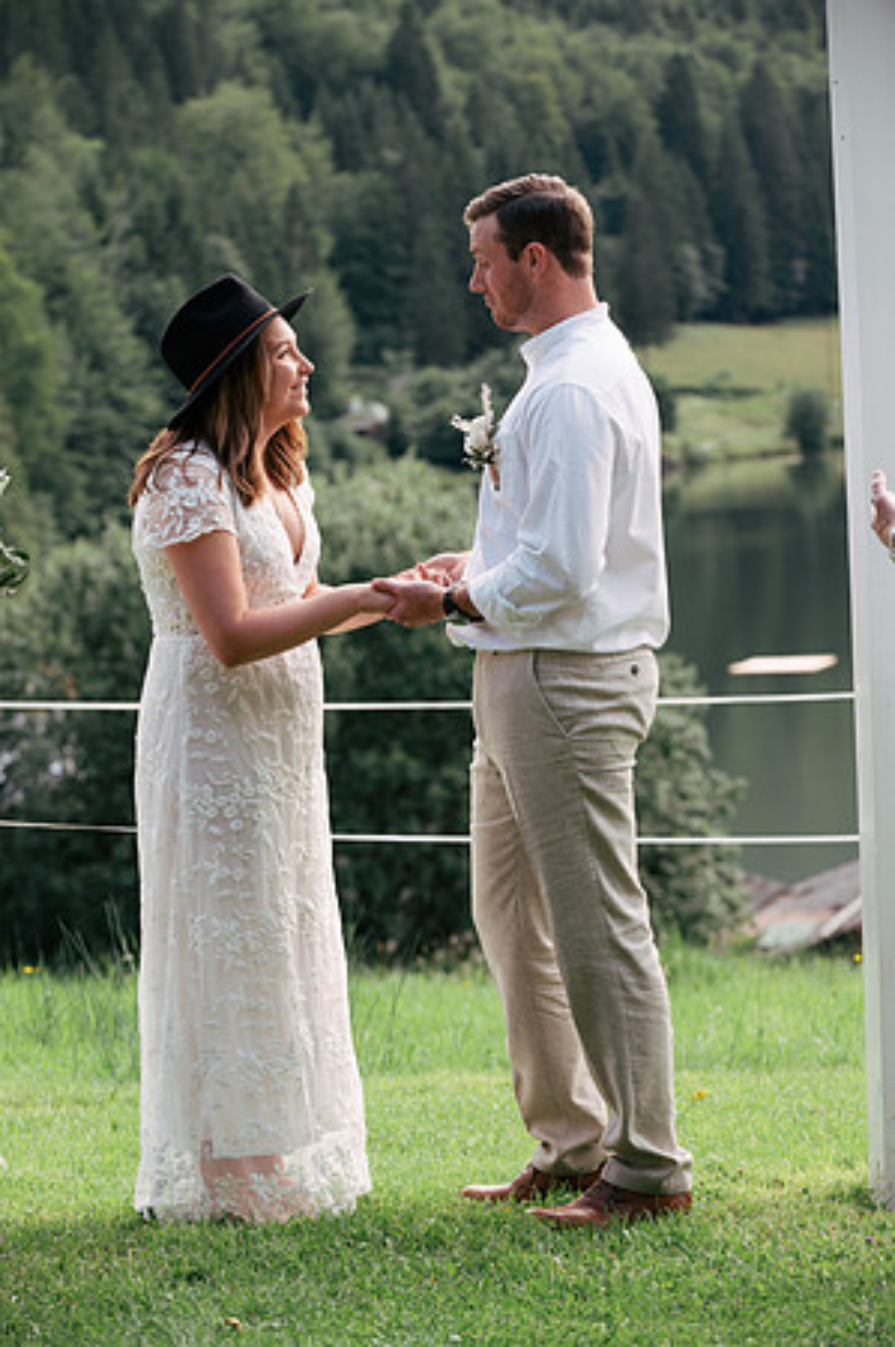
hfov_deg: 10.9
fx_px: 4672
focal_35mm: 125
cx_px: 448
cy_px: 674
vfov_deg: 16.4
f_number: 7.1
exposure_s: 1/250
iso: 500
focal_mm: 125
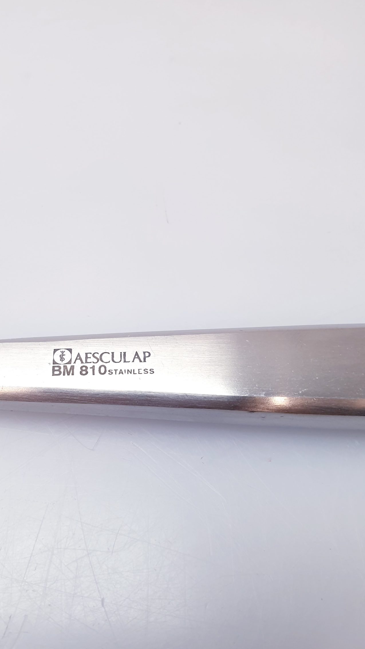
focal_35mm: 32
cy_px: 332
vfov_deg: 61.0
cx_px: 115
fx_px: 550
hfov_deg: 36.2
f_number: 2.4
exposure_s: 1/50
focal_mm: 4.3
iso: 100
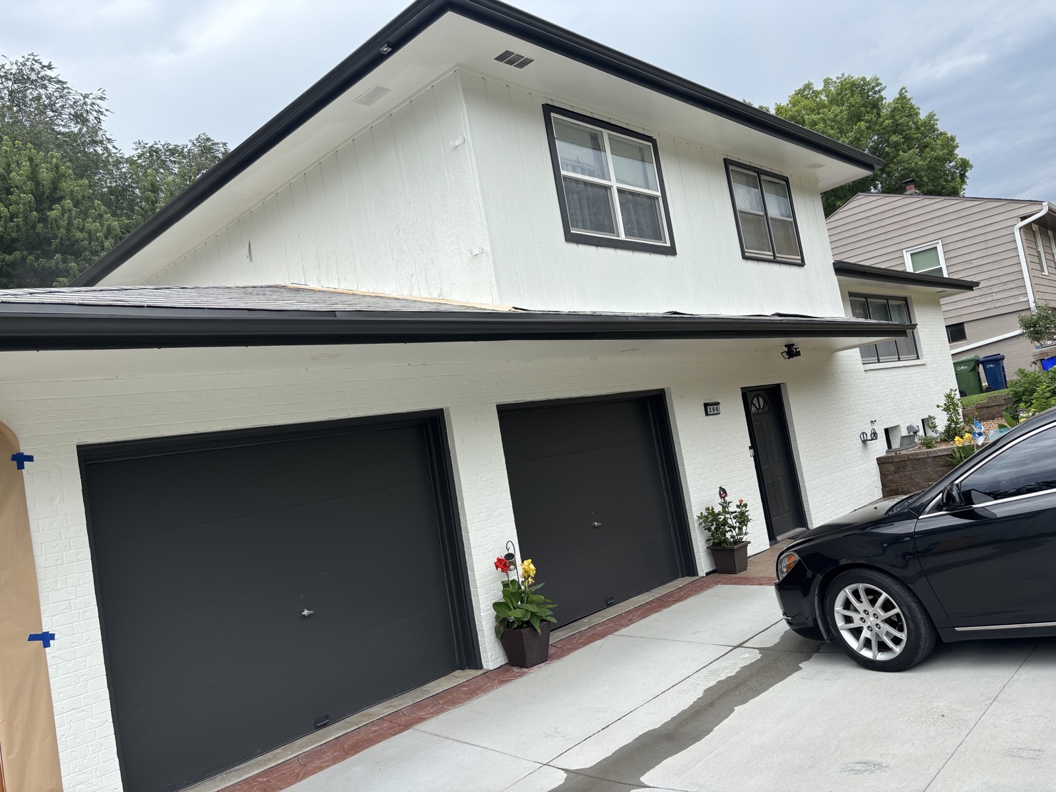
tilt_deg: +2.8
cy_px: 396
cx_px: 528
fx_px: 793
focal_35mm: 26
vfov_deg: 53.1
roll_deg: +9.6
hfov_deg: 67.3
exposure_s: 1/1984
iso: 50
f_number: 1.6
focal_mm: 5.96
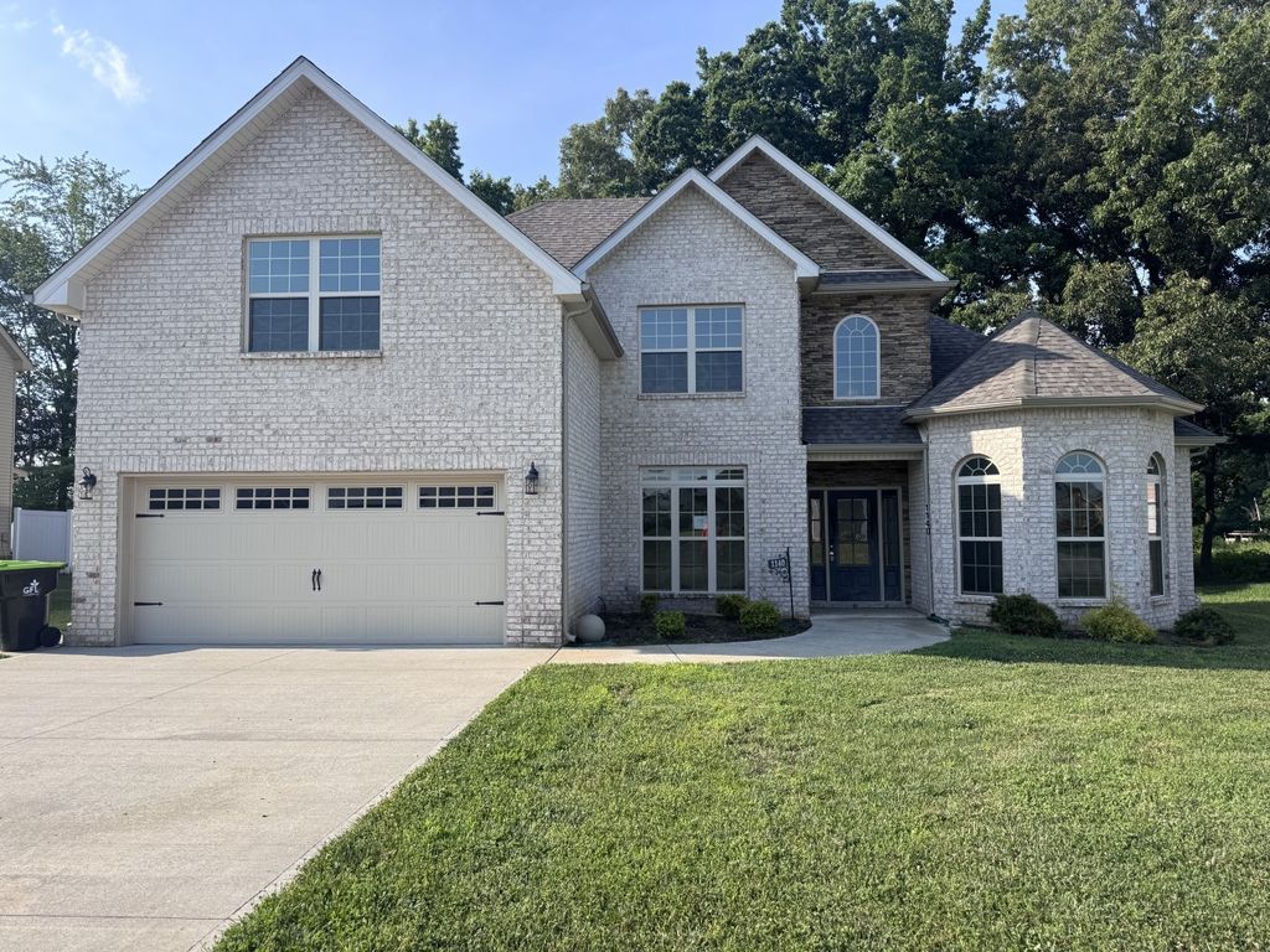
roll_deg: -0.2
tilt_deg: +2.1
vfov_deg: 56.8
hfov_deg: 71.6
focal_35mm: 24
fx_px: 881
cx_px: 635
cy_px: 476
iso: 80
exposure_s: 1/2506
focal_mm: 6.76
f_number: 1.78
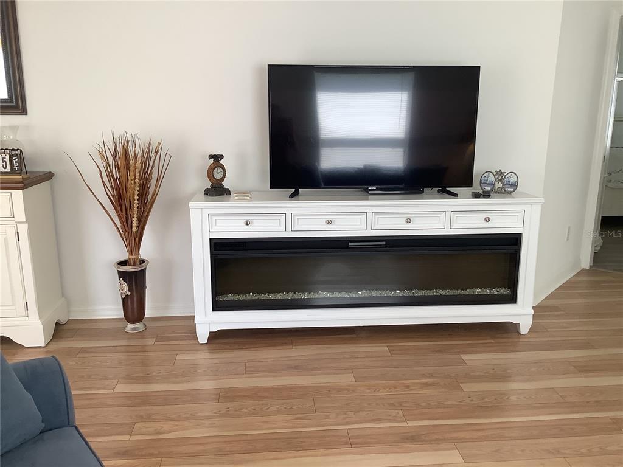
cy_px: 234
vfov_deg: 45.4
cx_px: 312
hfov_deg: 58.4
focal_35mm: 31
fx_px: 558
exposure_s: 1/120
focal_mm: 3.3
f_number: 2.4
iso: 80
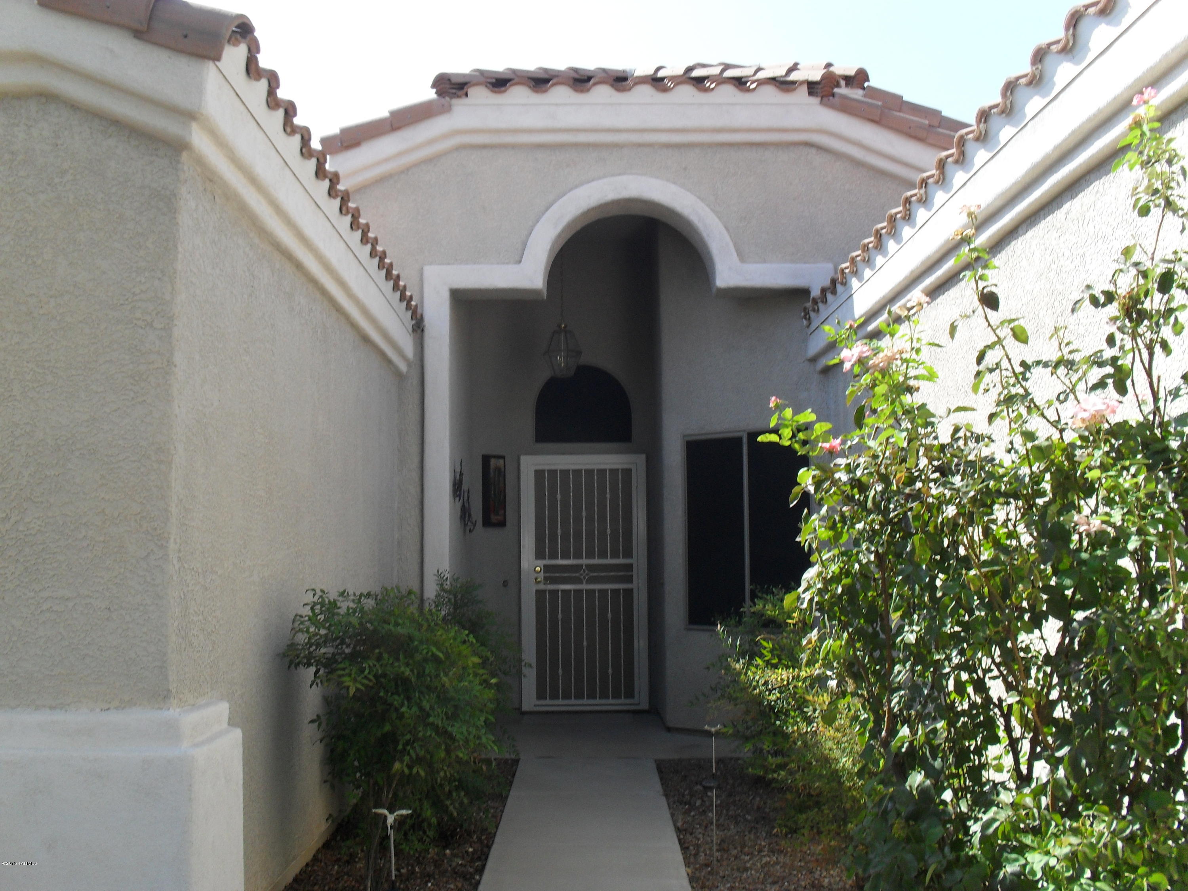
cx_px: 594
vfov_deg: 40.7
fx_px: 1201
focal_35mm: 35
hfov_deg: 52.6
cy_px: 446
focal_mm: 6.3
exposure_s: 1/90
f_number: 8.4
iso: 100
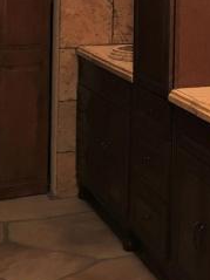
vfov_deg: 21.2
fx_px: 729
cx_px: 282
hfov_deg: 15.5
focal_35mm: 90
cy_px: 15
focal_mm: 3.99
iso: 50
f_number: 1.8
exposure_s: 1/15
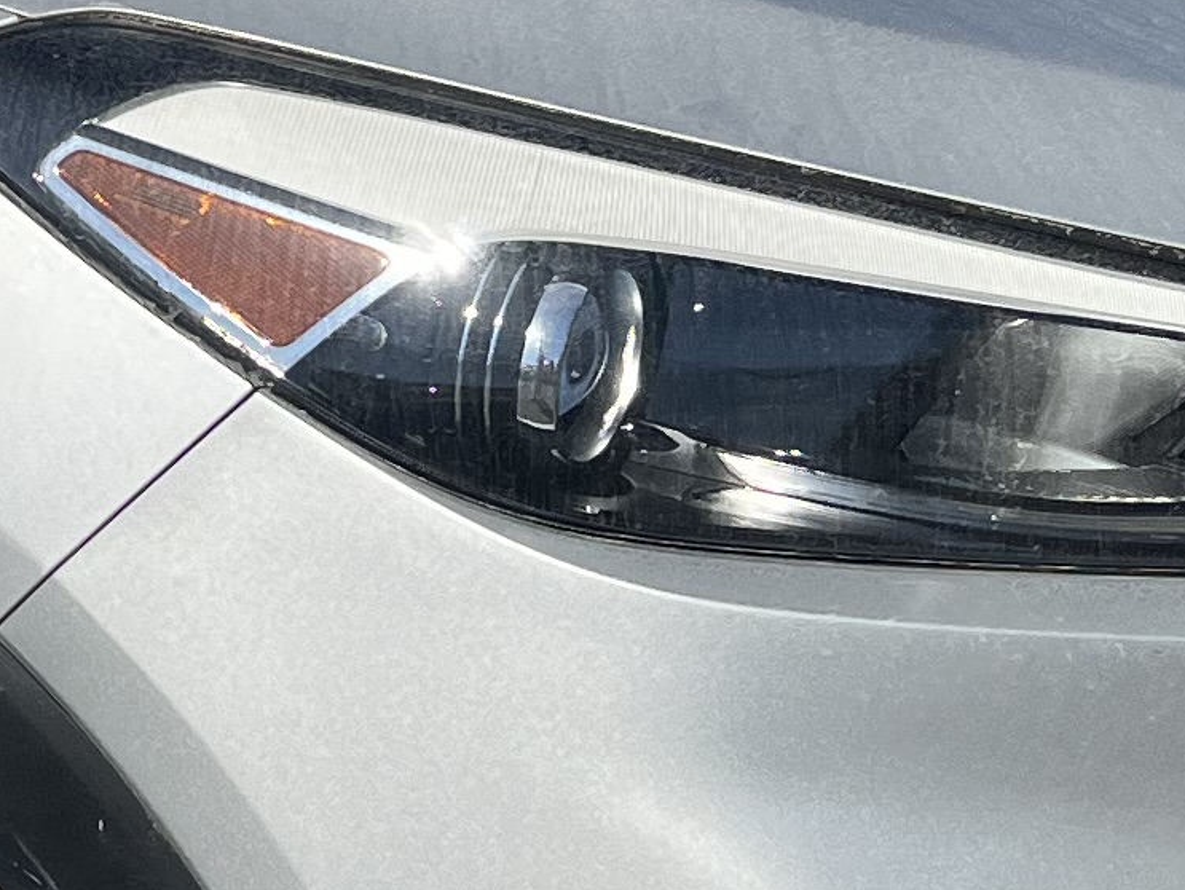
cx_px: -565
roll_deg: +1.9
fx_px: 4829
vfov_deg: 10.4
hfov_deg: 13.2
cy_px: 3
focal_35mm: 141
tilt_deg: -18.9
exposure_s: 1/6993
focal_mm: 5.7
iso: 50
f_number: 1.5
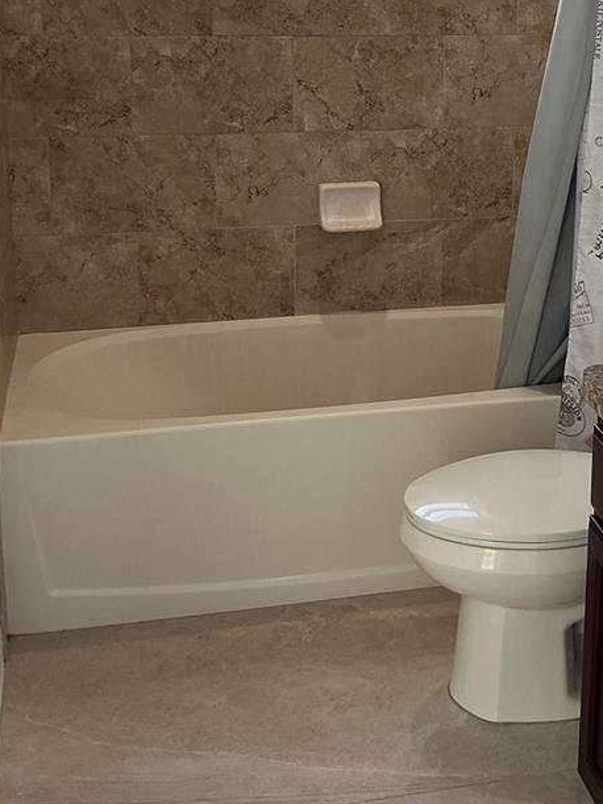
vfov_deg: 32.9
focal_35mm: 57
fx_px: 1324
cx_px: 471
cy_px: 166
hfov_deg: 25.3
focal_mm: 3
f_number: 1.8
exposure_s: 1/120
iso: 25
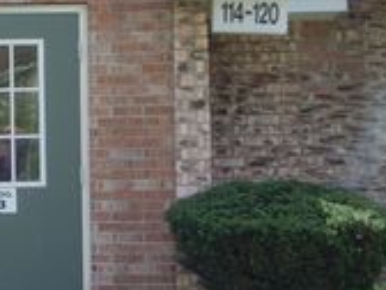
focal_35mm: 116
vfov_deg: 12.7
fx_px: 1294
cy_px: 40
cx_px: 55
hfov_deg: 16.8
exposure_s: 1/125
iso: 80
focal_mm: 6.6
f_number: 6.3
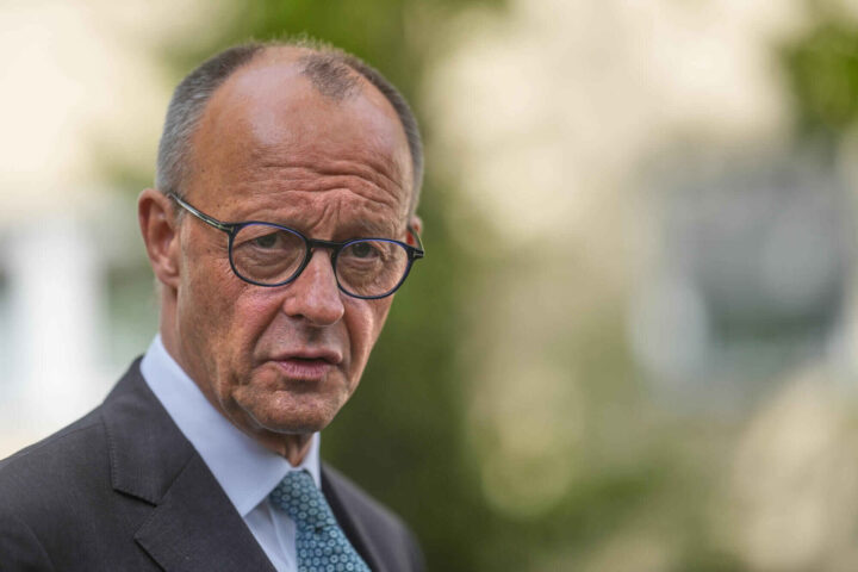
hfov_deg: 15.2
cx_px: 429
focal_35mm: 135
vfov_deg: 10.2
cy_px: 286
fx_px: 3217
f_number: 2
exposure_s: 1/3200
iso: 160
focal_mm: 135
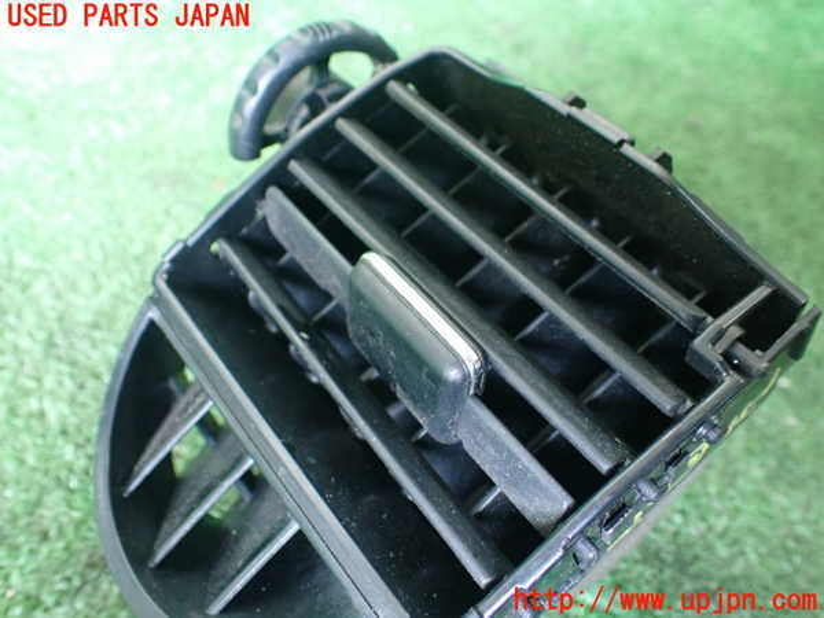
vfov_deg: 46.8
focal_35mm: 30
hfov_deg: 60.0
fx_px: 714
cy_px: 309
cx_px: 412
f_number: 2.3
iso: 800
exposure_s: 1/50
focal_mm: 5.4
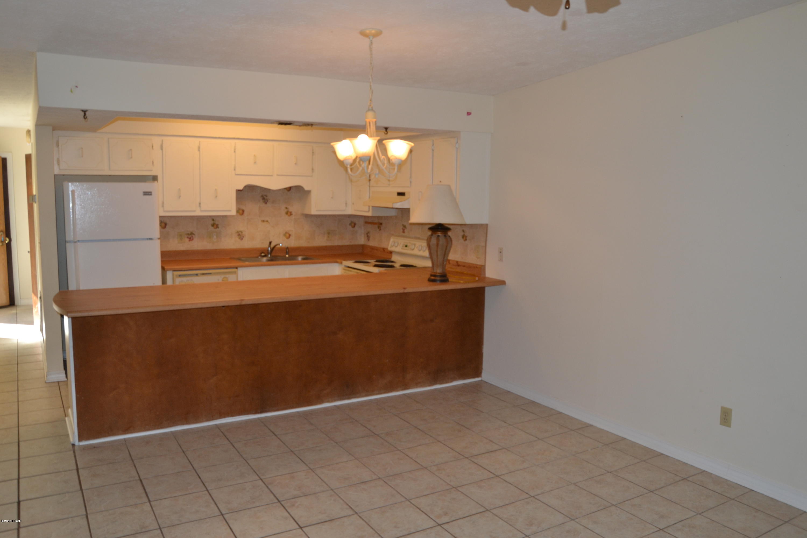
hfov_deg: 67.4
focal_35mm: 27
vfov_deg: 47.9
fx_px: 605
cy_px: 269
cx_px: 404
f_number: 8
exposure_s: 1/60
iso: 320
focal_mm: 18
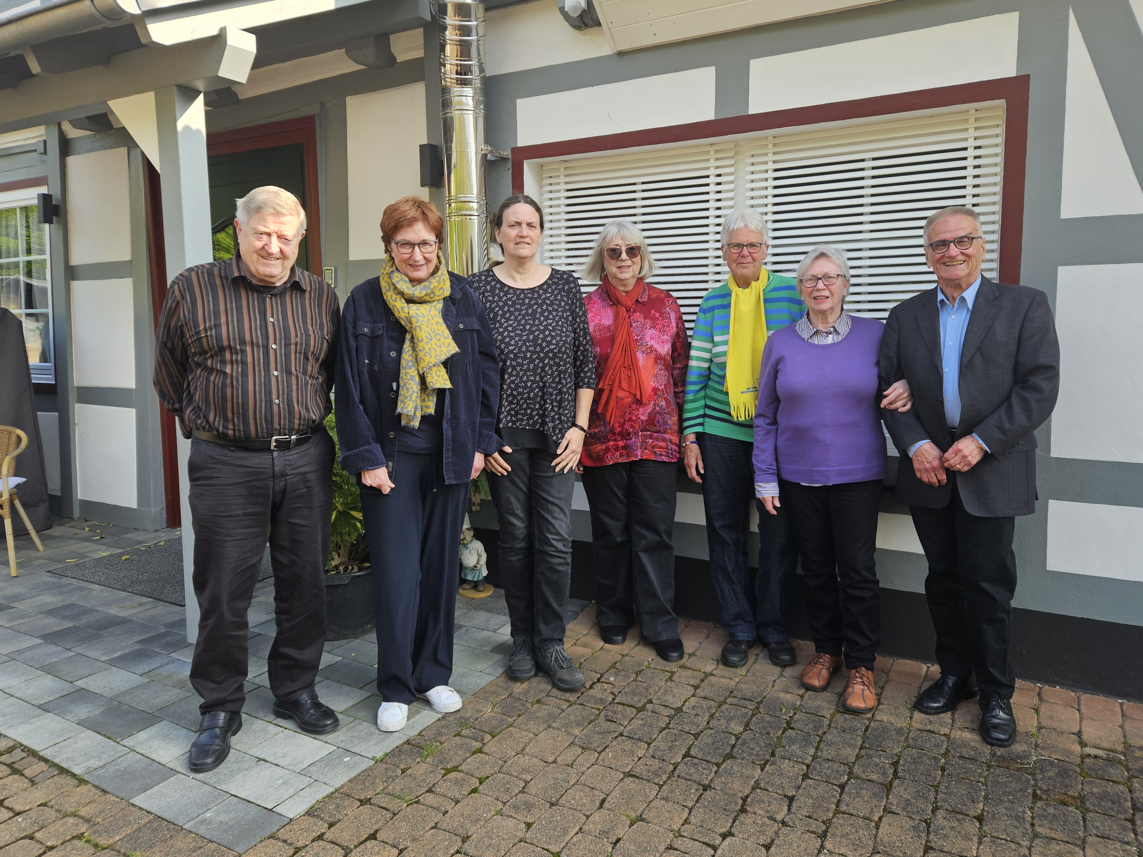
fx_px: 825
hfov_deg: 69.4
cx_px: 577
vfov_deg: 54.8
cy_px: 401
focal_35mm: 25
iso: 25
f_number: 1.8
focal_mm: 5.4
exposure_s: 1/263
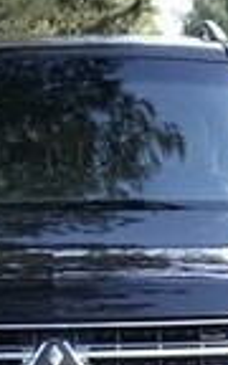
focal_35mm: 208
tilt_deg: -9.1
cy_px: 507
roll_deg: +1.6
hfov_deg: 6.3
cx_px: 48
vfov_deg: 9.8
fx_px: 2068
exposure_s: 1/100
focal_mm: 6.6
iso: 25
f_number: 2.8
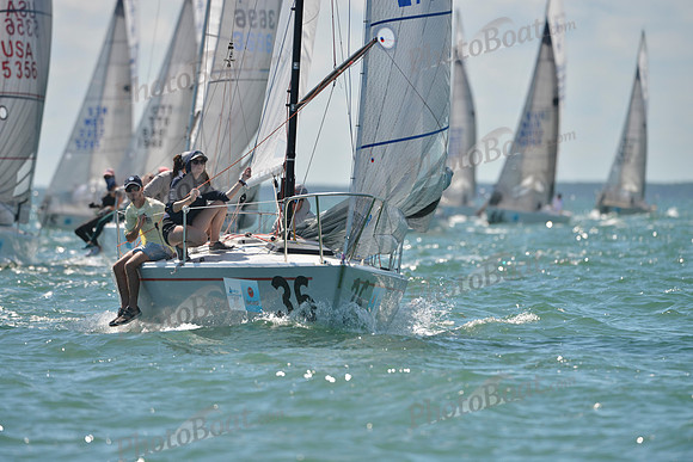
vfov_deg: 3.4
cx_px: 346
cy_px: 231
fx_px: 7701
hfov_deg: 5.2
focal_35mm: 400
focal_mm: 400
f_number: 5.6
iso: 200
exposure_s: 1/1600
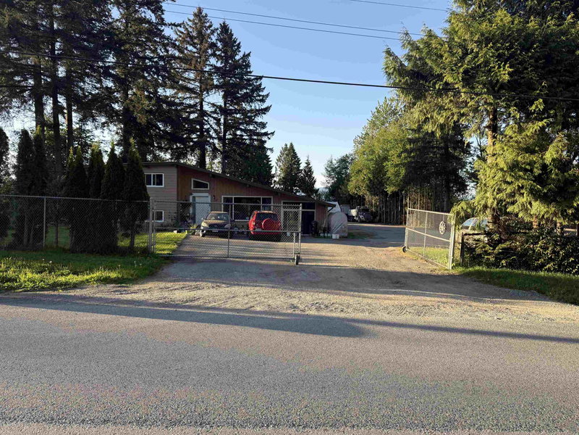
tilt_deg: -0.4
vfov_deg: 56.8
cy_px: 218
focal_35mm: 24
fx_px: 401
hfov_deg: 71.6
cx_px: 290
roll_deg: +0.5
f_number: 1.78
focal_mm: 6.76
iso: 100
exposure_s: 1/1046
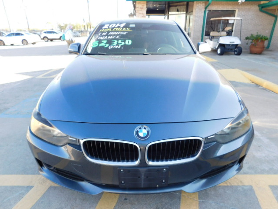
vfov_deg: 58.9
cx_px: 139
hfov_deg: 73.9
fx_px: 185
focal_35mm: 23
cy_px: 104
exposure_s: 1/200
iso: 125
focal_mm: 4
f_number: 3
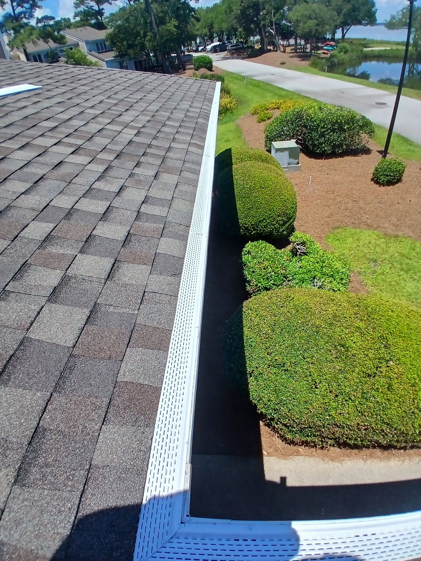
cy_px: 280
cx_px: 210
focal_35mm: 17
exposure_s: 1/1761
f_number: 2.2
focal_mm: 1.4
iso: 50
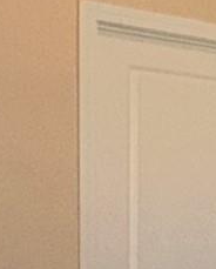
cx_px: 528
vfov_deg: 15.4
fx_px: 972
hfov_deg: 10.7
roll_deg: -1.1
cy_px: 271
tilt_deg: -2.1
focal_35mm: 122
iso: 125
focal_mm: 2.22
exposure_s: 1/60
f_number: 2.2
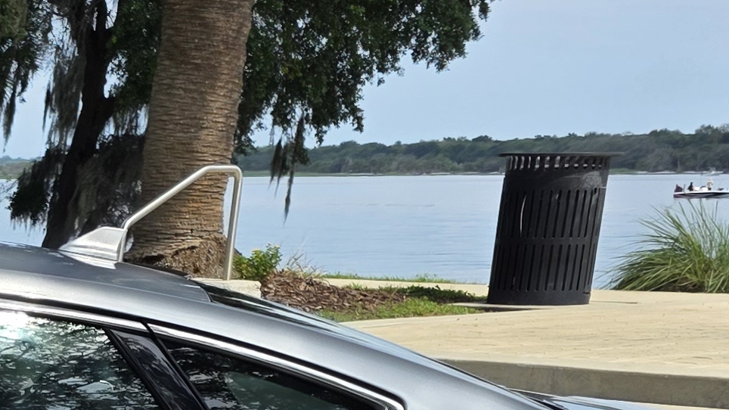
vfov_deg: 10.4
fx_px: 2010
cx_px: -409
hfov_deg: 18.0
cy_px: 902
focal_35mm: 104
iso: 80
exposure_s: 1/4057
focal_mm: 6.3
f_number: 1.7
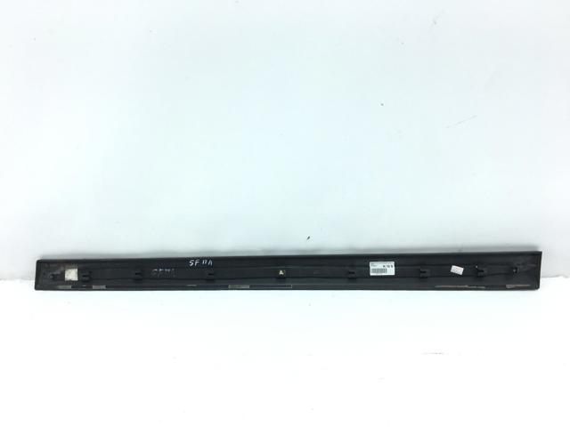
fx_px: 478
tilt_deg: -30.4
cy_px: 214
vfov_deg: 48.2
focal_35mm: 29
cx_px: 285
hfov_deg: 61.7
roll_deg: -0.4
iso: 25
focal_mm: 4.15
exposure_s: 1/260
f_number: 2.2
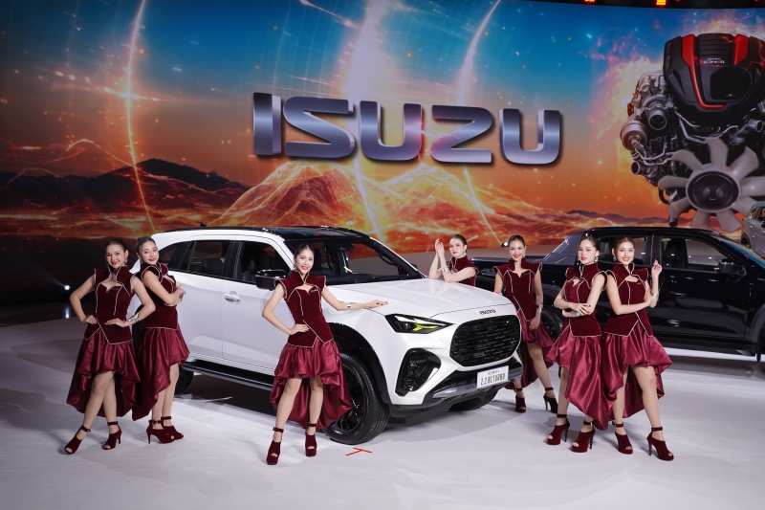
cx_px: 382
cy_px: 255
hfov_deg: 54.4
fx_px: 744
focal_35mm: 35
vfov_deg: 37.8
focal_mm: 35
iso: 400
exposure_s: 1/125
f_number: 8
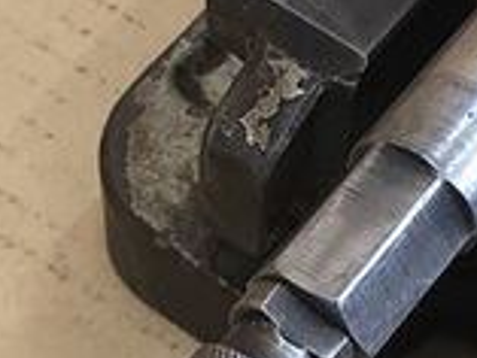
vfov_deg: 12.8
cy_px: 373
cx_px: 316
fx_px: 1572
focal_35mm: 114
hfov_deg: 17.2
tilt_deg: -65.9
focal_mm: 3.99
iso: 40
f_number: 1.8
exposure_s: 1/15
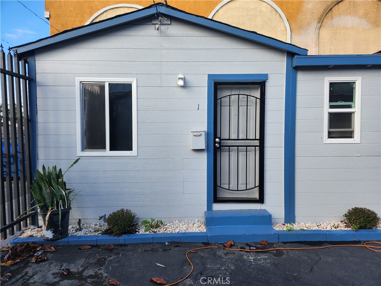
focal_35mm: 23
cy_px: 143
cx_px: 190
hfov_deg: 73.9
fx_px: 253
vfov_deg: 58.9
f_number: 1.8
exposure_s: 1/544
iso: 20
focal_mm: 5.4
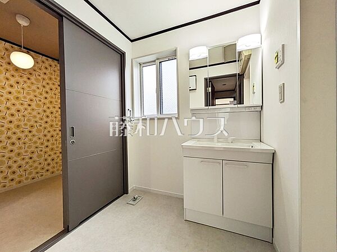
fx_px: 136
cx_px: 168
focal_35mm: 14
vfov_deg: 85.7
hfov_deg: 102.1
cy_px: 126
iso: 49
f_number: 2.2
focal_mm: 1.83
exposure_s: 1/137
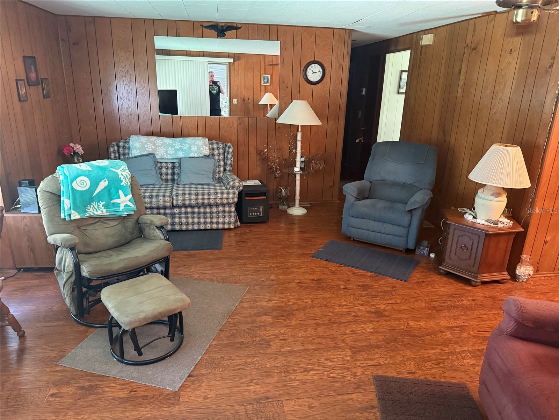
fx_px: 388
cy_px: 210
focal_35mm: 24
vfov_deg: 56.8
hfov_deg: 71.6
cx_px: 280
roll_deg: -1.0
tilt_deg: -16.2
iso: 800
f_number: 1.78
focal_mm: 6.76
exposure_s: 1/40
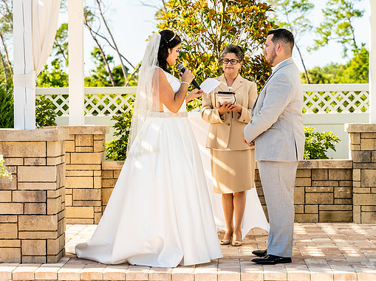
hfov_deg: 18.9
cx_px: 150
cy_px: 127
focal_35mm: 104
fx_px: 1129
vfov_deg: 14.2
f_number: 4.5
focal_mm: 75
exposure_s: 1/250
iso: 100
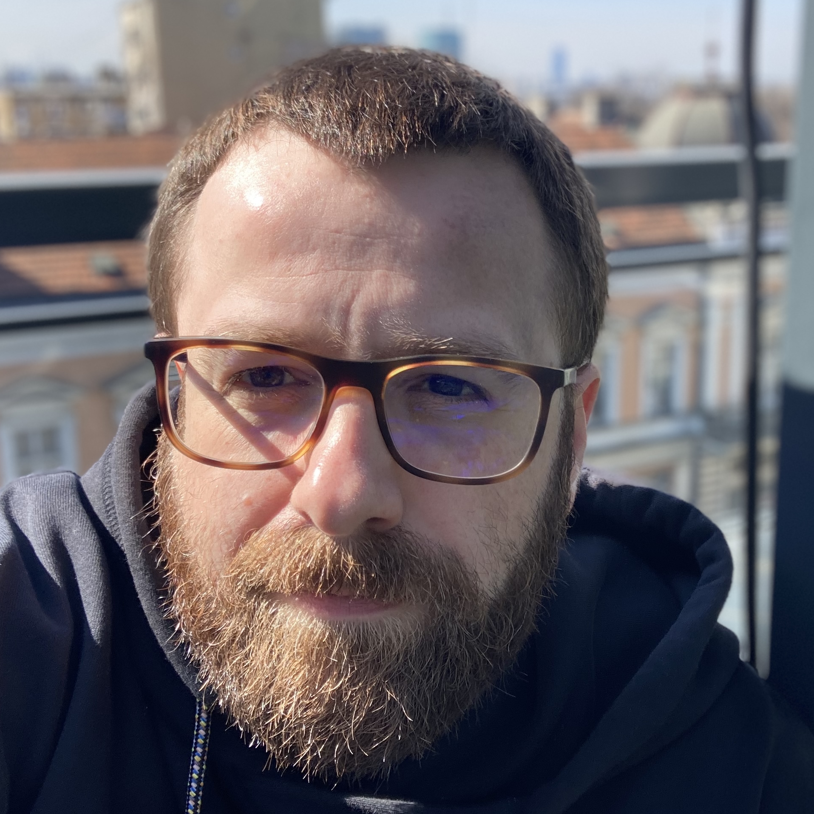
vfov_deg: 43.9
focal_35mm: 38
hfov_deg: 43.8
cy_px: 406
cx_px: 380
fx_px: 1011
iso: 20
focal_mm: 2.87
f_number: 2.2
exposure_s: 1/291
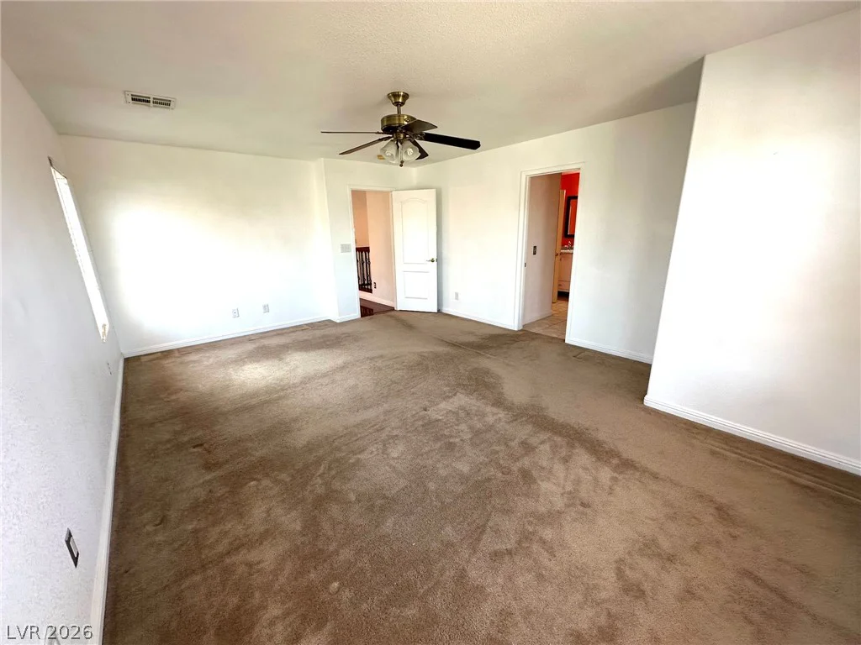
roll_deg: +1.7
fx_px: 348
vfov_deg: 85.7
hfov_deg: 102.1
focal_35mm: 14
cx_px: 430
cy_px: 322
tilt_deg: -14.6
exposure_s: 1/99
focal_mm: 2.22
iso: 100
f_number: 2.2
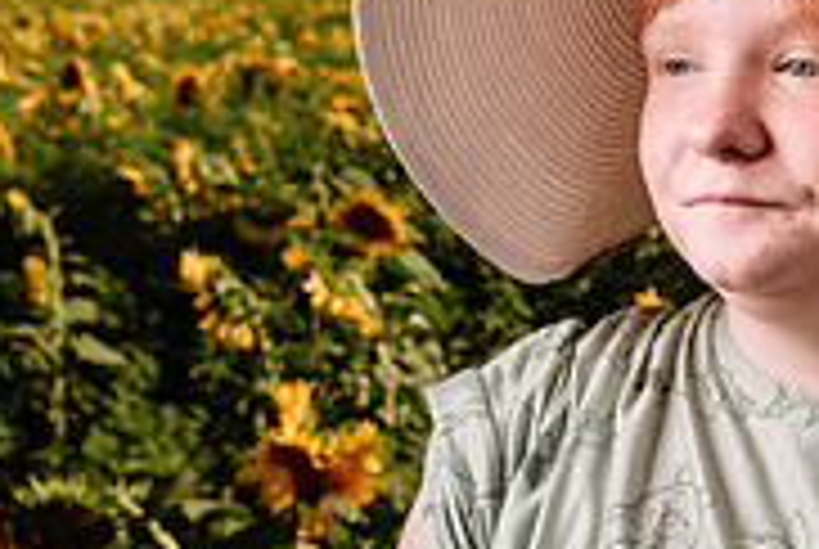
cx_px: 748
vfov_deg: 12.2
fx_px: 2575
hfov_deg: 17.8
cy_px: 173
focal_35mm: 113
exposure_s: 1/250
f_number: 6.3
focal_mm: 31
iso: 64
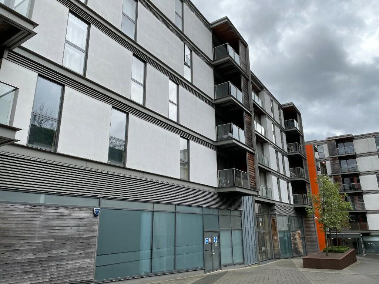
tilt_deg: +16.9
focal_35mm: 26
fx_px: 285
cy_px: 142
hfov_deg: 67.3
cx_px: 190
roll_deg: +1.2
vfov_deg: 53.1
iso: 32
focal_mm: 4.2
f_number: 1.6
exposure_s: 1/1335
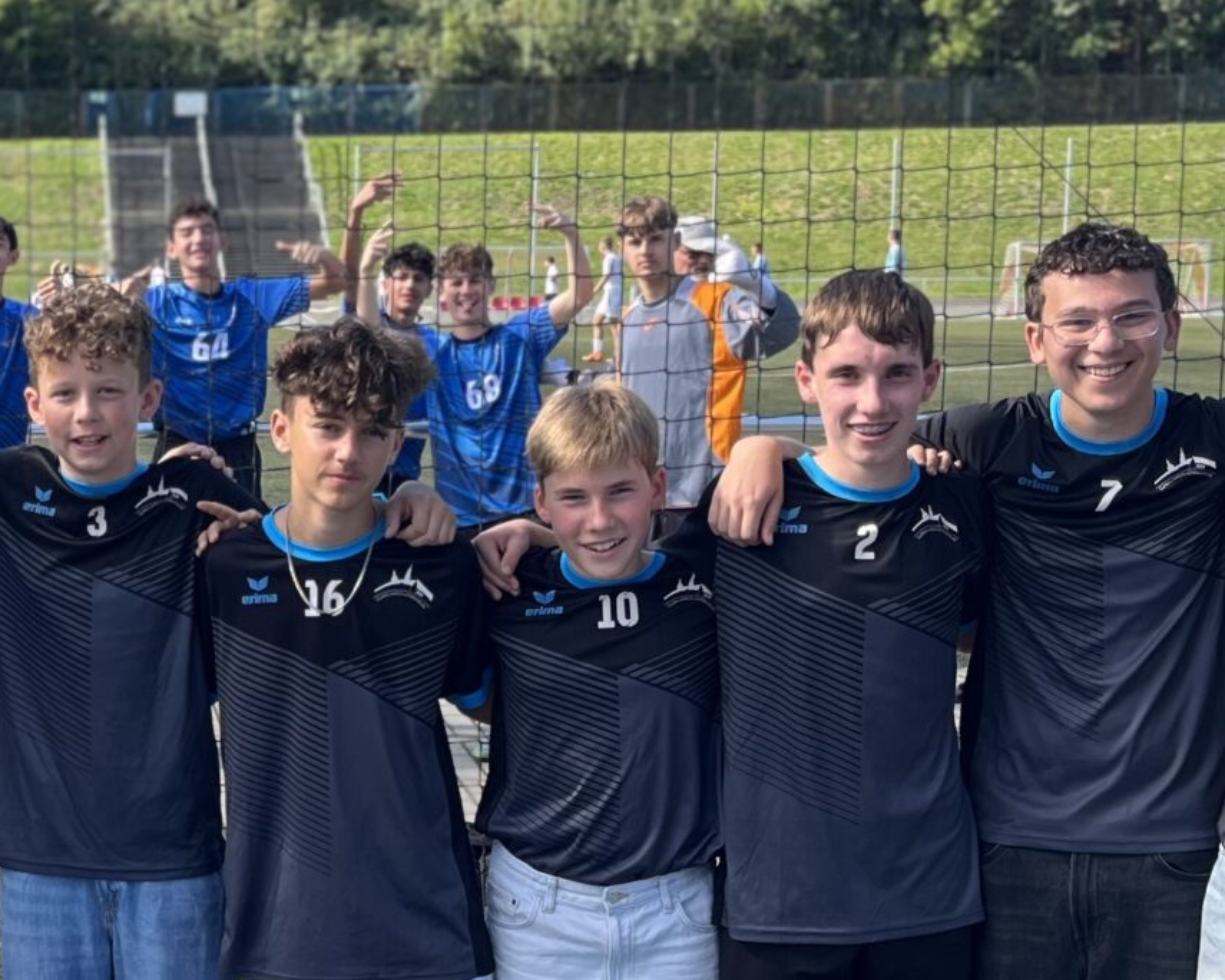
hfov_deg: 24.0
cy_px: 662
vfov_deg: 20.1
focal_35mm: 76
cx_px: 14
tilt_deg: -8.5
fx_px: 2755
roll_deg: +0.3
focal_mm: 5.1
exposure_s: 1/705
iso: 50
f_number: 1.6
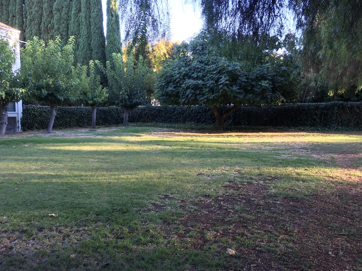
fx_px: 303
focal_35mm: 29
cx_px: 181
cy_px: 136
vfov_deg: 48.2
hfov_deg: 61.7
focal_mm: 4.15
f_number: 2.2
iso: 25
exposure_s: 1/40
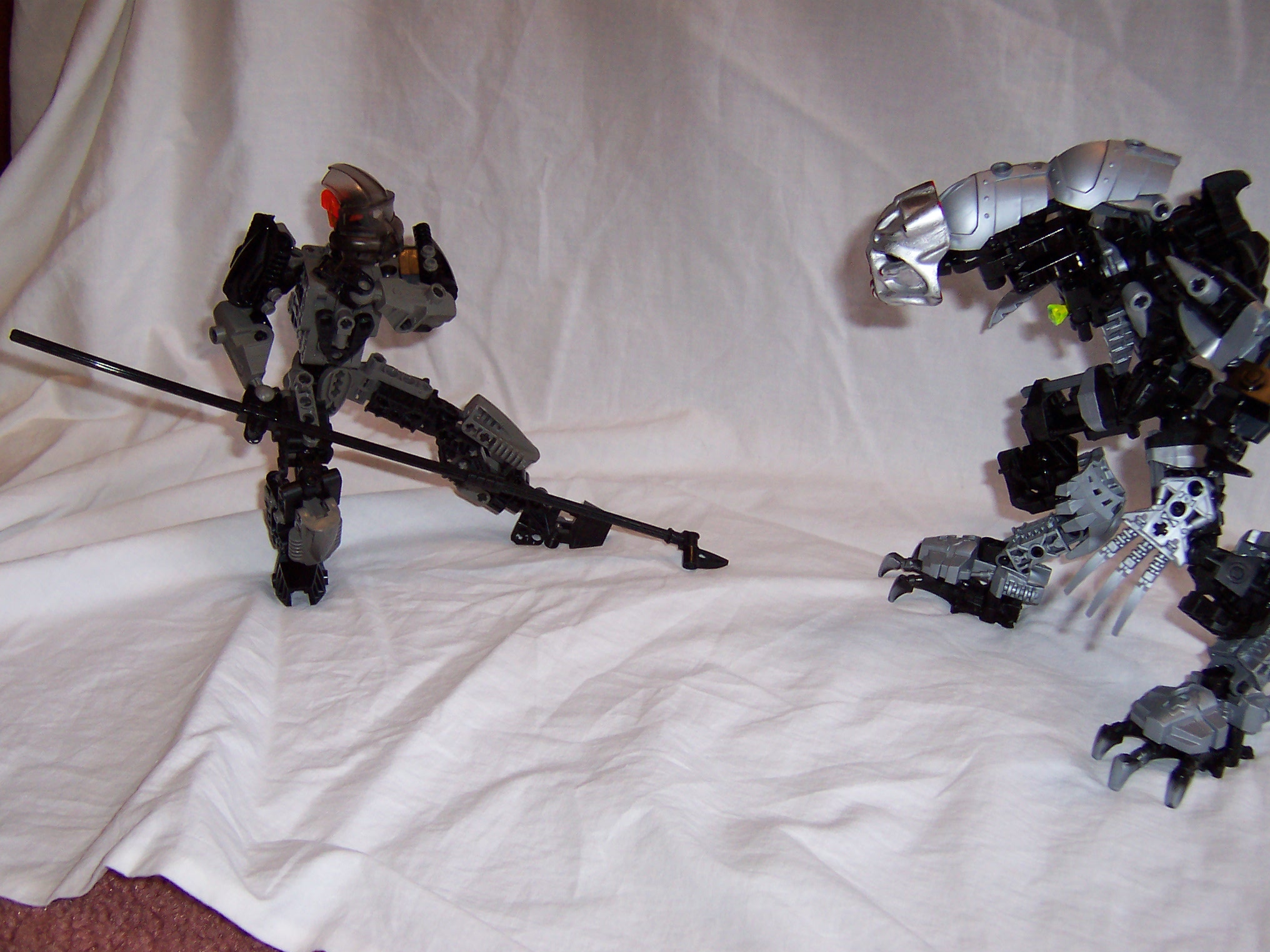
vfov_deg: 39.7
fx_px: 1321
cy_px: 476
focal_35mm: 36
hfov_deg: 51.4
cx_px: 635
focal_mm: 5.6
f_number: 2.8
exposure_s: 1/60
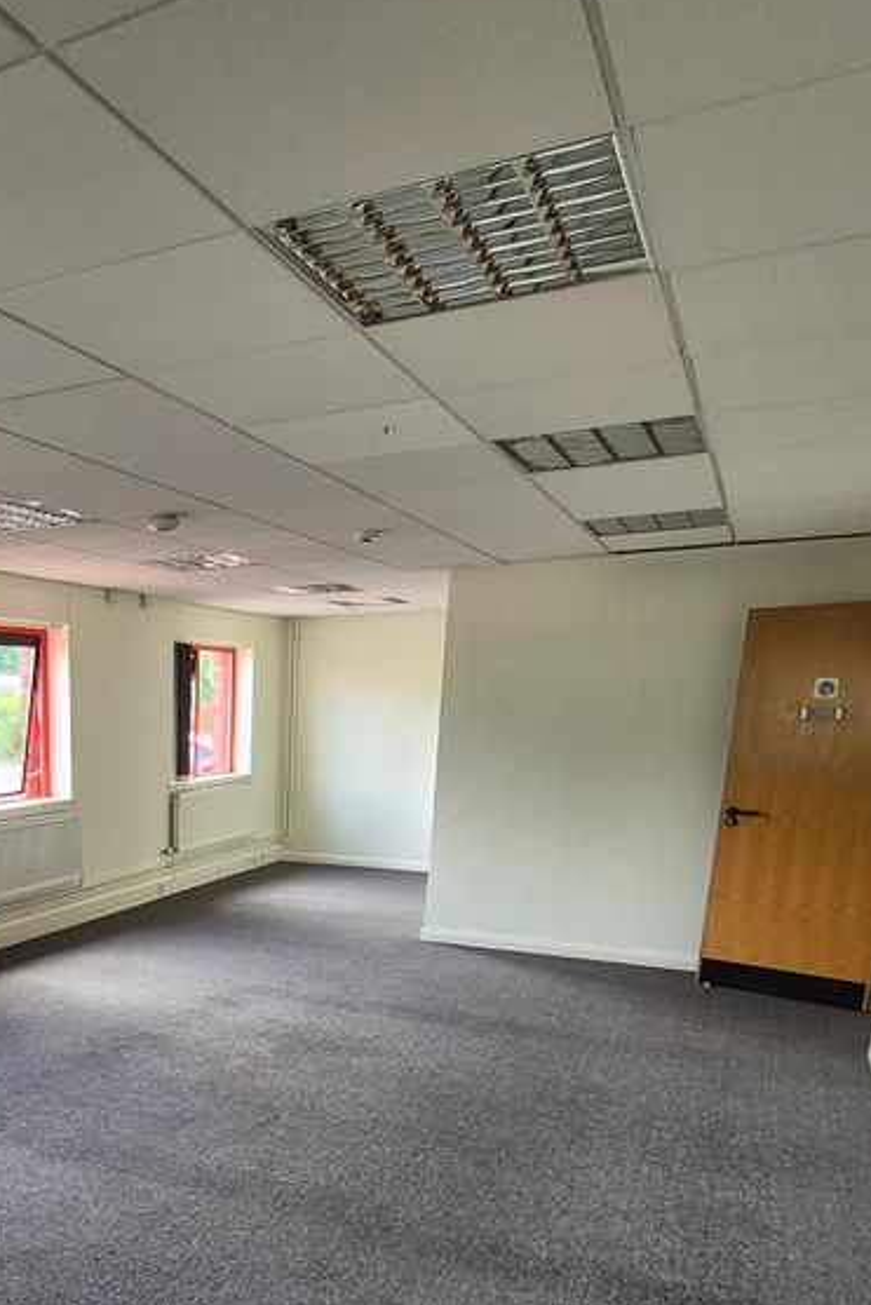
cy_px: 942
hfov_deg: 44.2
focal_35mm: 27
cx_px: 108
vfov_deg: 64.2
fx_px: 979
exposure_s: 1/50
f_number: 2.2
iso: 125
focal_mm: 1.74
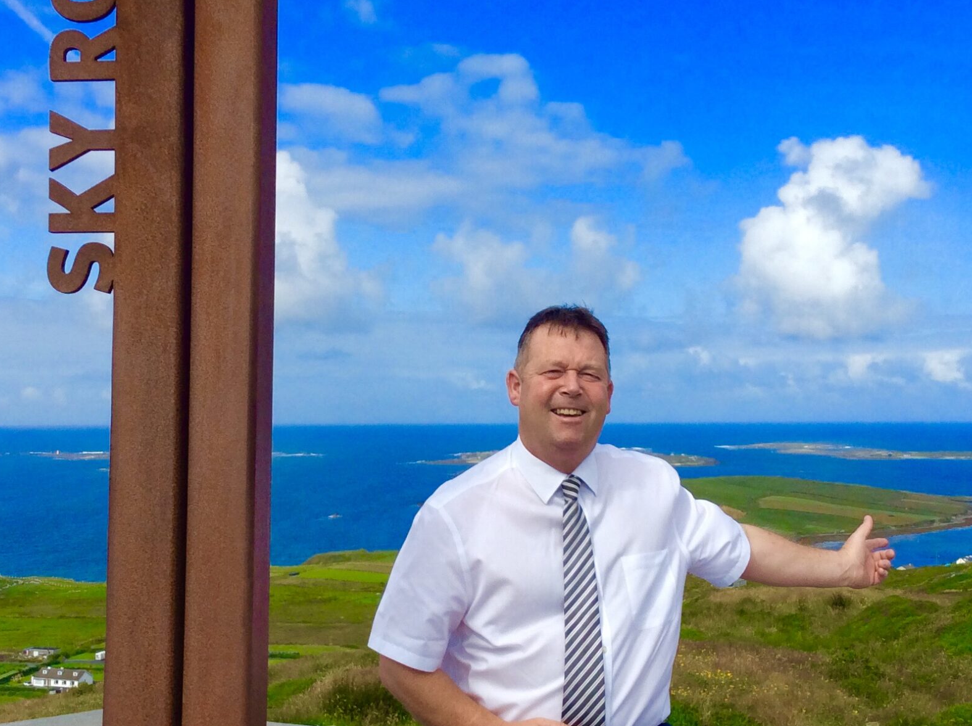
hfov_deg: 36.9
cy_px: 387
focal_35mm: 52
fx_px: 1458
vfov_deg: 28.0
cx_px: 457
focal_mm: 3.3
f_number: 2.4
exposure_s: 1/1700
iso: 32
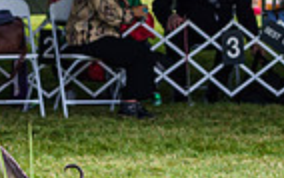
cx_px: -216
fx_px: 3036
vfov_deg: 3.3
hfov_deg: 5.3
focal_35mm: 392
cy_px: -67
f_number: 4
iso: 200
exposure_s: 1/500
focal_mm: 94
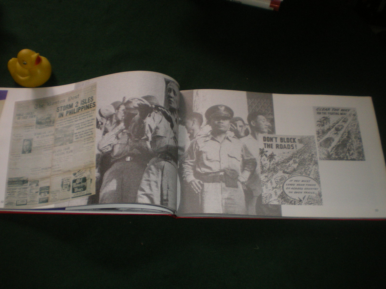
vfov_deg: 37.7
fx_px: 424
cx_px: 193
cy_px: 144
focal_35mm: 38
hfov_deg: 49.0
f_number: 3.1
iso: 250
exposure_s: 1/50
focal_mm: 6.3
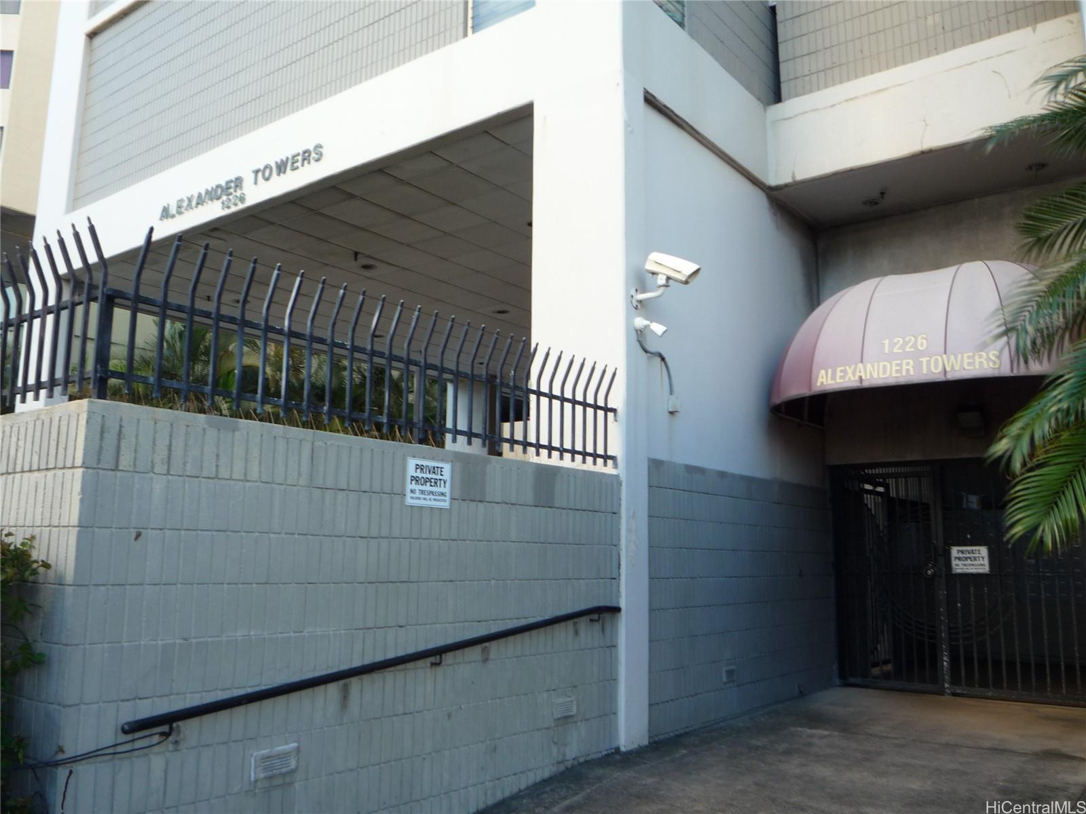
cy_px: 407
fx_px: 941
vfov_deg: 46.8
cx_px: 543
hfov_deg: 60.0
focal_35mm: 30
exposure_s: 1/100
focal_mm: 5.2
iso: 100
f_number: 3.5
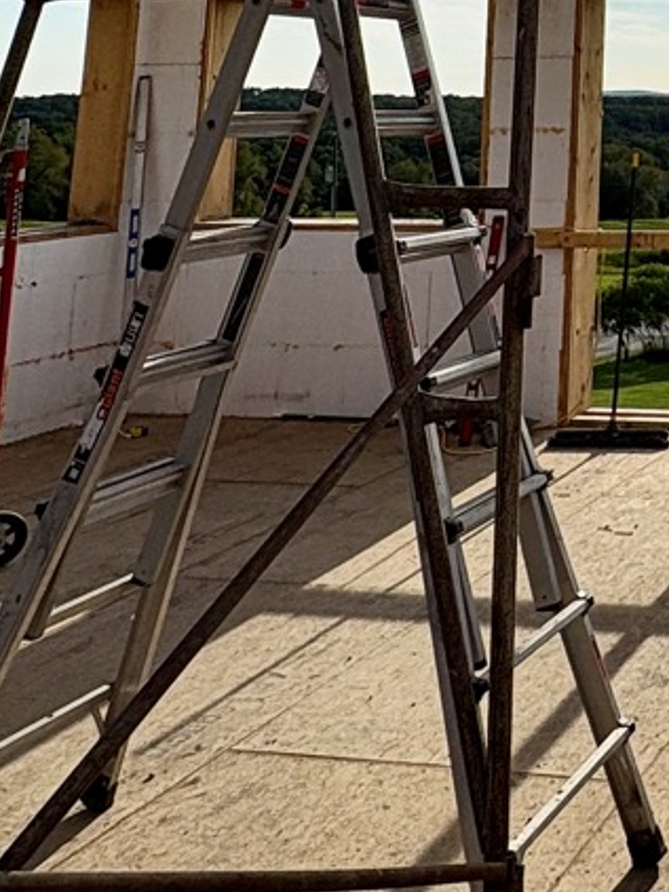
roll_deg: +0.6
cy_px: -133
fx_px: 1366
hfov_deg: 23.1
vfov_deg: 31.3
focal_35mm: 53
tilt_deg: +10.0
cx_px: 954
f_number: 2.2
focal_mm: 2.22
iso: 50
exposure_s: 1/3247
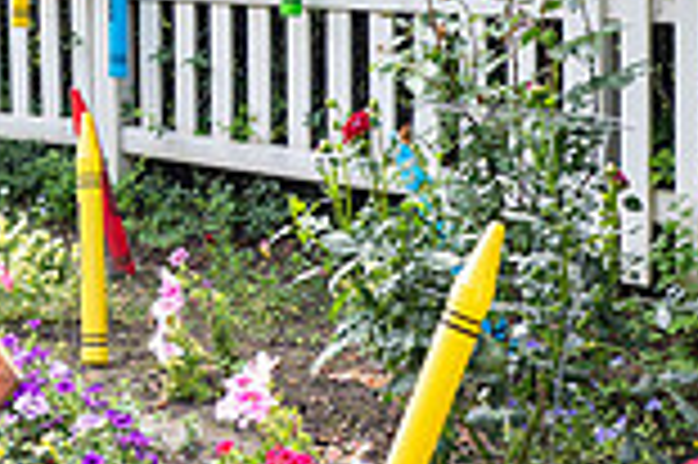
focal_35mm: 90
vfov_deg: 14.7
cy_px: -68
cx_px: -86
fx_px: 1743
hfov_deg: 21.4
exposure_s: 1/250
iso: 160
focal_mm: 24
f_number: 2.8
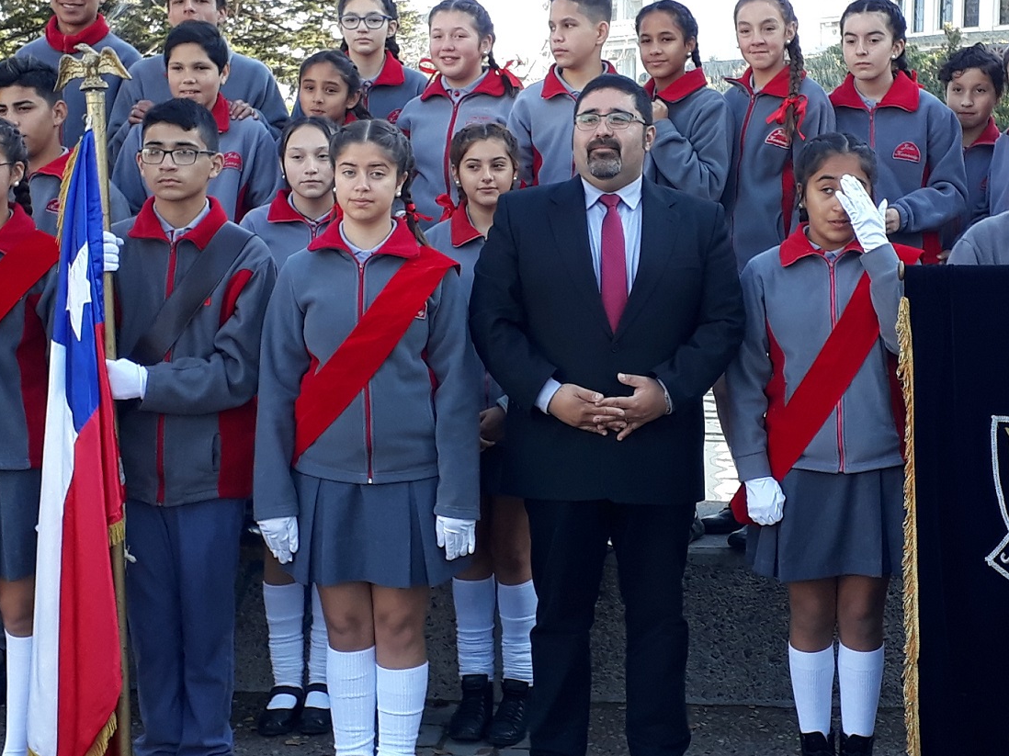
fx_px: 1894
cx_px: 577
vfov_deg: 22.5
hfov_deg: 29.8
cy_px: 299
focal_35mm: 65
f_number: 1.9
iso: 40
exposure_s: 1/100
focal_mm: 3.6
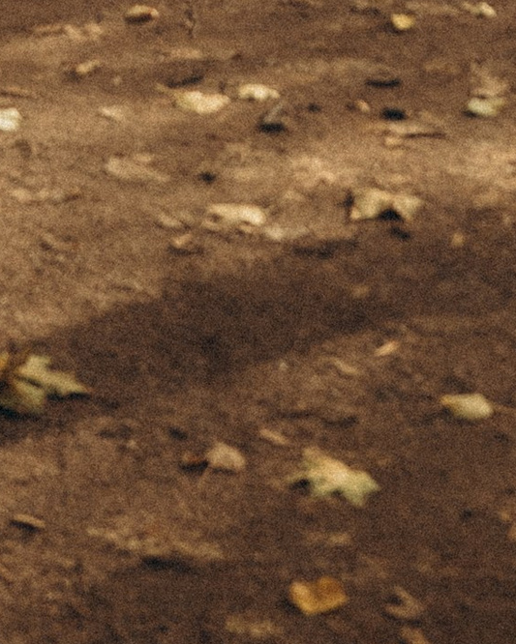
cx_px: 196
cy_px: -1151
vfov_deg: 9.9
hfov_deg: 9.8
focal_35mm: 157
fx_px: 2996
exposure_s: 1/320
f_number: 2.8
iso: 640
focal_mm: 29
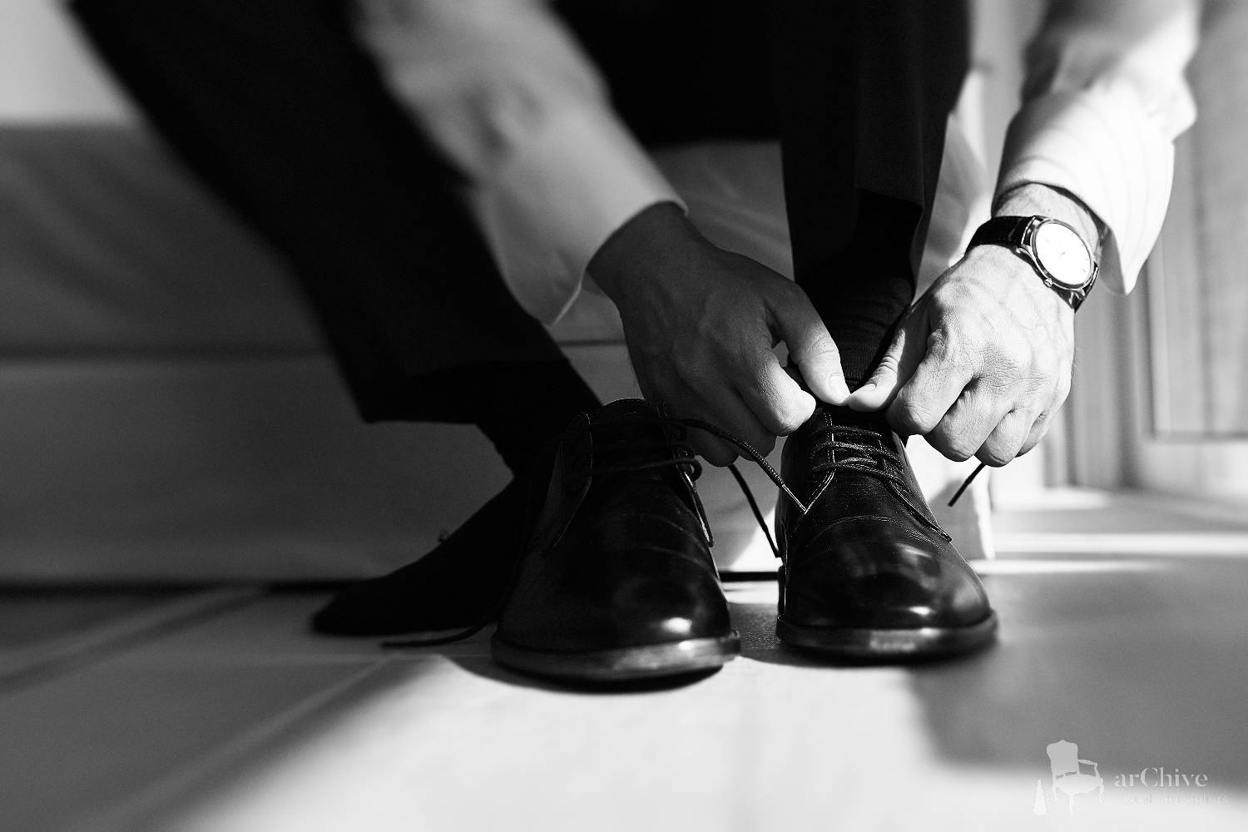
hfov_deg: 39.6
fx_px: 1733
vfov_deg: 27.0
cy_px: 416
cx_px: 624
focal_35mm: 50
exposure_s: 1/1000
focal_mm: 50
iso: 400
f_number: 4
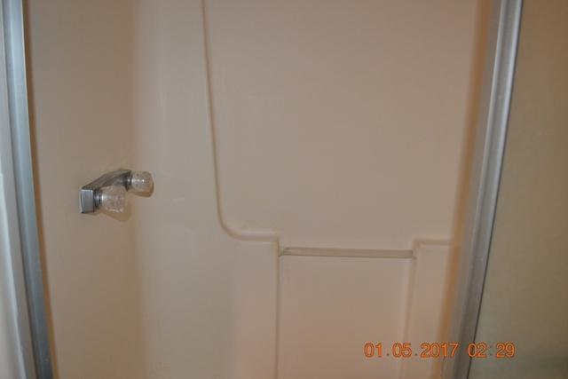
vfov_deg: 48.0
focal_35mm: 27
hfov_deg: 67.4
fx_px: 426
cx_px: 284
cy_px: 190
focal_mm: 18
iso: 900
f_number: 3.5
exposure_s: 1/60
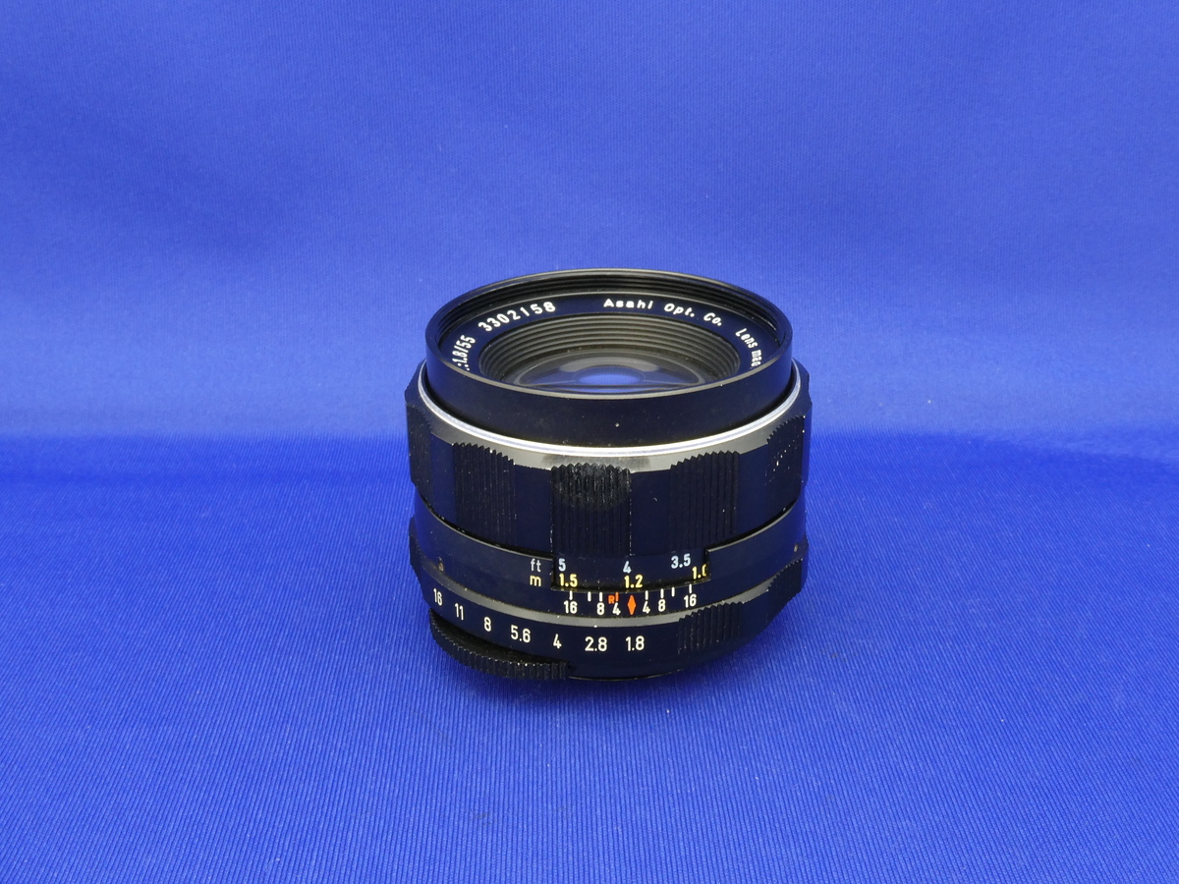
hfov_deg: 42.9
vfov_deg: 32.9
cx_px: 590
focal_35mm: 44
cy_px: 442
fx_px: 1499
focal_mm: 7.8
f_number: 8
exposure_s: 1
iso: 200
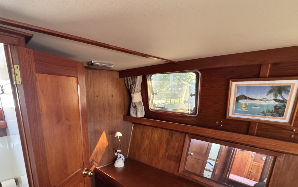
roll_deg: -0.1
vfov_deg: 56.9
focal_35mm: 20
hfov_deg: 84.3
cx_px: 123
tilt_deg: -17.8
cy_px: 139
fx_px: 162
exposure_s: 1/60
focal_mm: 2.22
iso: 640
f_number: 2.2
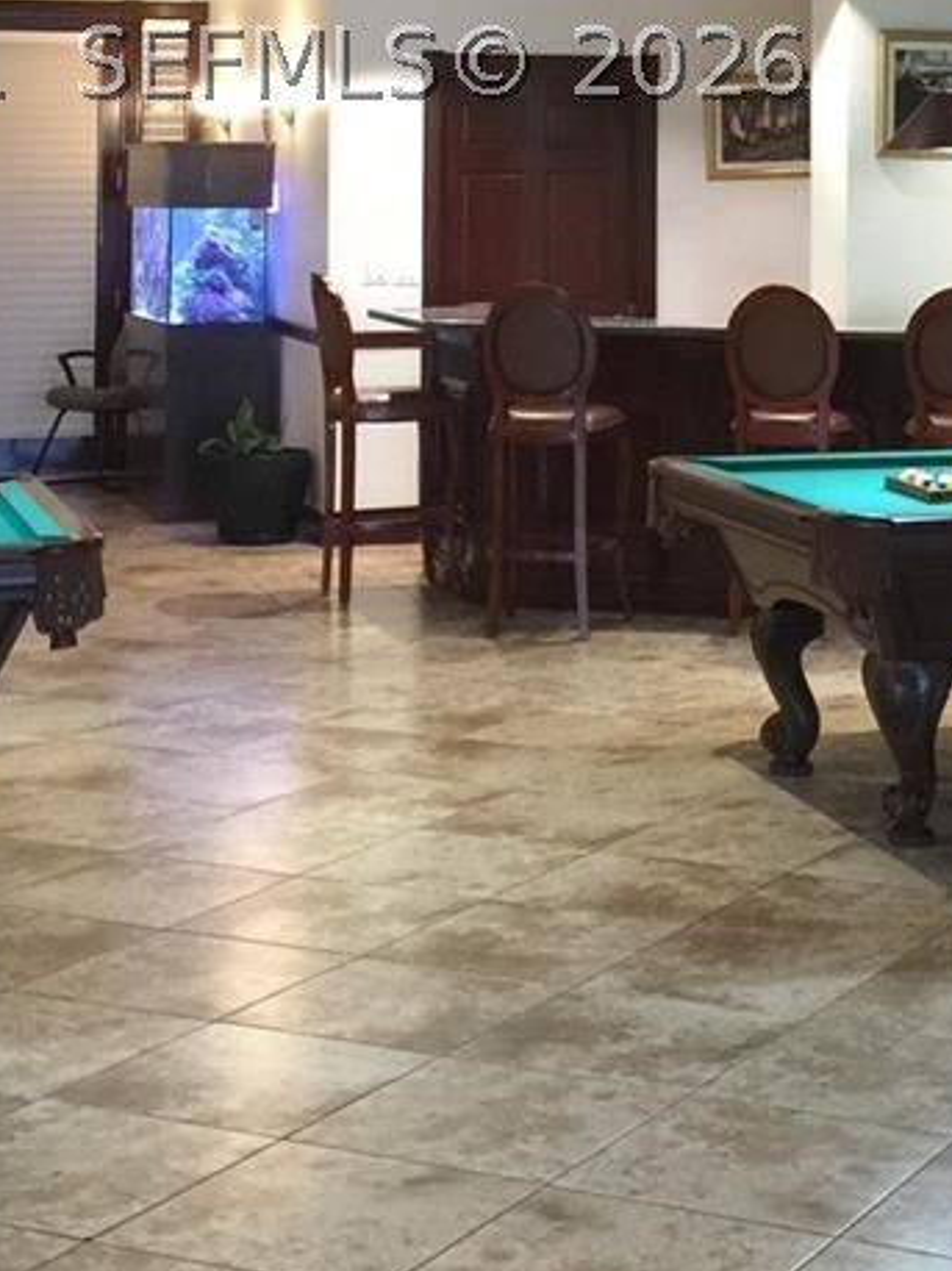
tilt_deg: +2.3
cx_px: 686
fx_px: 2789
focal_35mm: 76
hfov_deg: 19.3
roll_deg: -1.0
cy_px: 61
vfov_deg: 24.7
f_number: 2.2
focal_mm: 4.15
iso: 125
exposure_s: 1/15
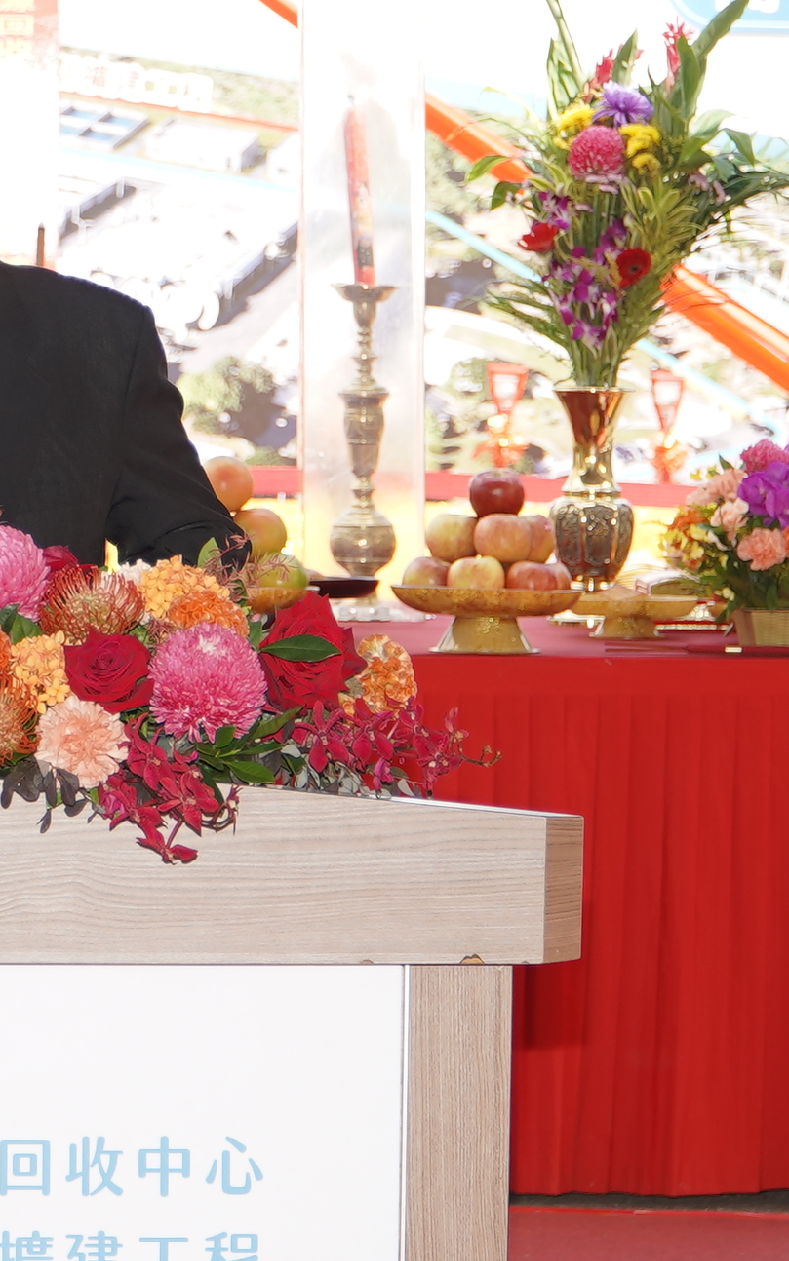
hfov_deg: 7.0
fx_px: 6432
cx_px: -119
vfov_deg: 11.2
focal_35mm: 187
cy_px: 568
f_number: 4
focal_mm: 53
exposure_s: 1/200
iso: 100
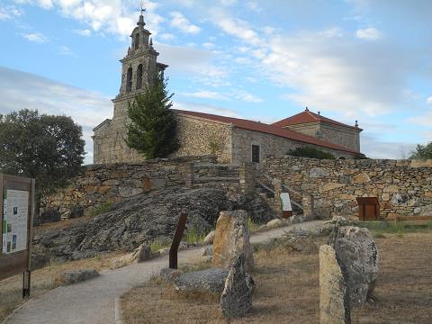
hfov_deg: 42.1
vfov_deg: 32.2
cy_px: 162
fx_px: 562
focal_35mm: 45
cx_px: 216
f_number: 3.2
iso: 100
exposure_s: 1/320
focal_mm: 9.7
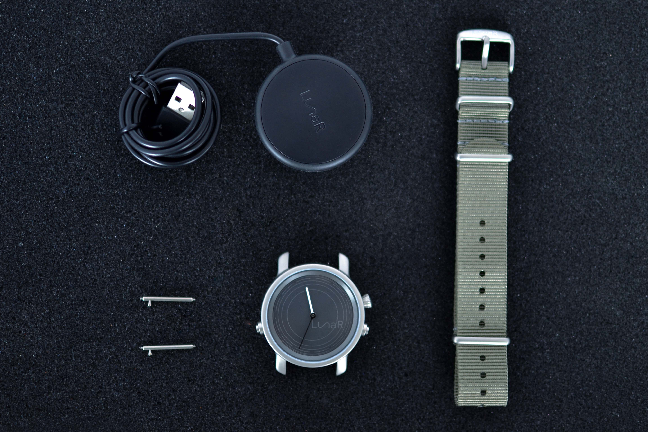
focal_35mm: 52
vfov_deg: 25.8
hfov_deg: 37.9
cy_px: 216
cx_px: 324
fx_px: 945
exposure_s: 1/50
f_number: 1.8
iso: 200
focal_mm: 35
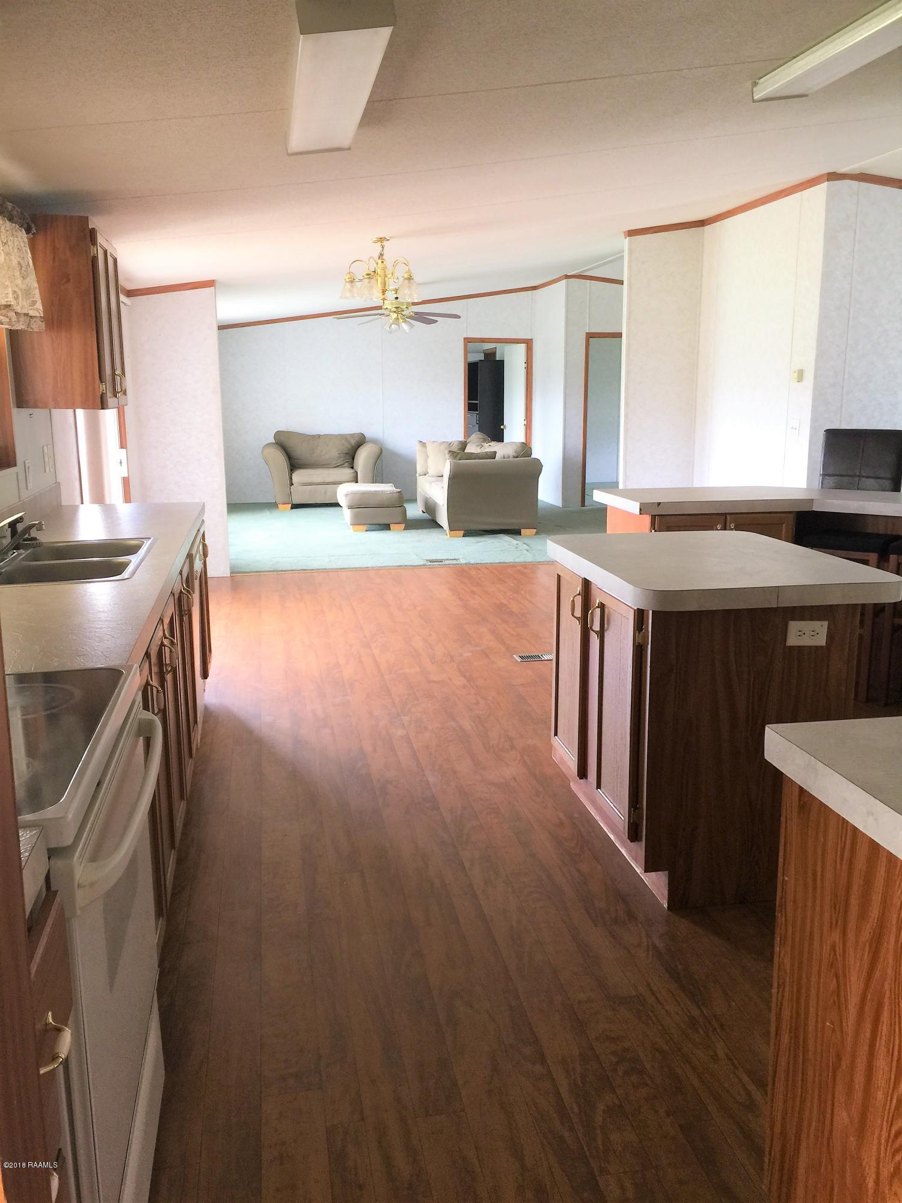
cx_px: 451
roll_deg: -1.1
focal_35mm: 29
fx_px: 1008
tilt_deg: -11.3
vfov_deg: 61.7
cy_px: 602
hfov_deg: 48.2
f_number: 2.2
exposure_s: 1/15
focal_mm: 4.15
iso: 40
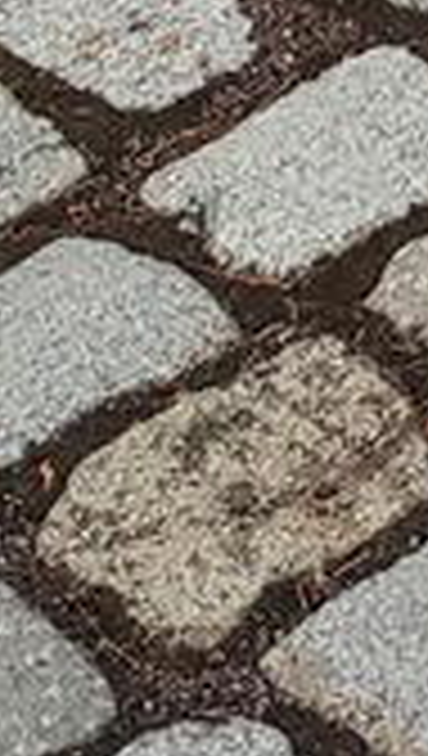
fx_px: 3898
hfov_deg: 6.0
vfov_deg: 8.5
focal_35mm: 194
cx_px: 1081
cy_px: -1778
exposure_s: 1/662
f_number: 1.79
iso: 50
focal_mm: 4.71
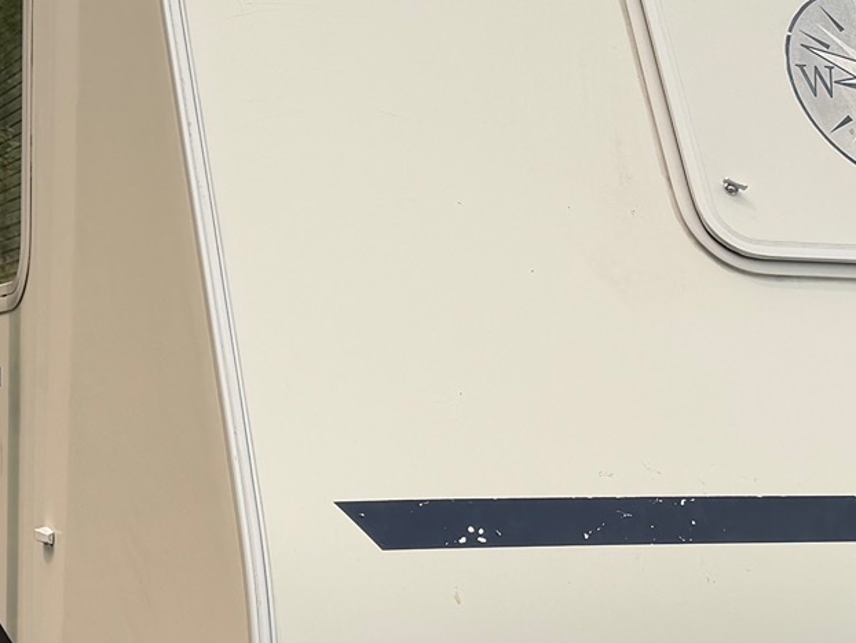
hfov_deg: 24.2
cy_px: 427
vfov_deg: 18.6
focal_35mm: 79
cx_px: 146
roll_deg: +0.5
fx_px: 1954
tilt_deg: +0.1
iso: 80
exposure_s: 1/4975
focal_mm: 6.76
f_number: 1.78
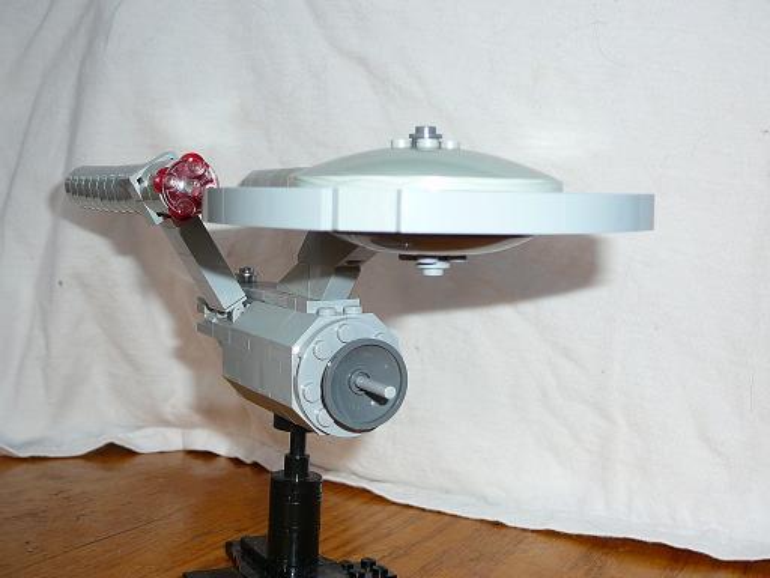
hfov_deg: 40.4
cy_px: 289
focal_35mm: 47
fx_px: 1045
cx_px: 385
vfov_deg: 30.9
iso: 80
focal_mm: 7
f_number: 3.3
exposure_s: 1/30
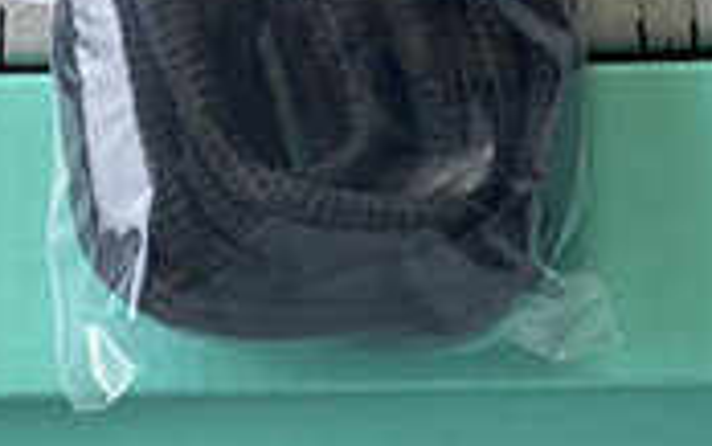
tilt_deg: -1.0
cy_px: 63
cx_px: 426
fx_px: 2155
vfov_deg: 11.8
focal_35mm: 111
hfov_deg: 18.7
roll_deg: +1.6
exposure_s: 1/50
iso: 64
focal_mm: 4.25
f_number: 1.8
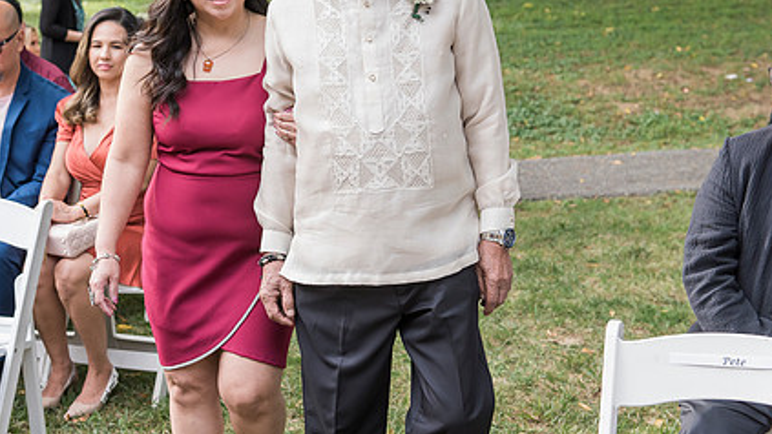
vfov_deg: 17.4
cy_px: 118
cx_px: 292
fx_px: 1413
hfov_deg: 30.4
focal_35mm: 69
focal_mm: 48
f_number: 4
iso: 800
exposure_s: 1/320
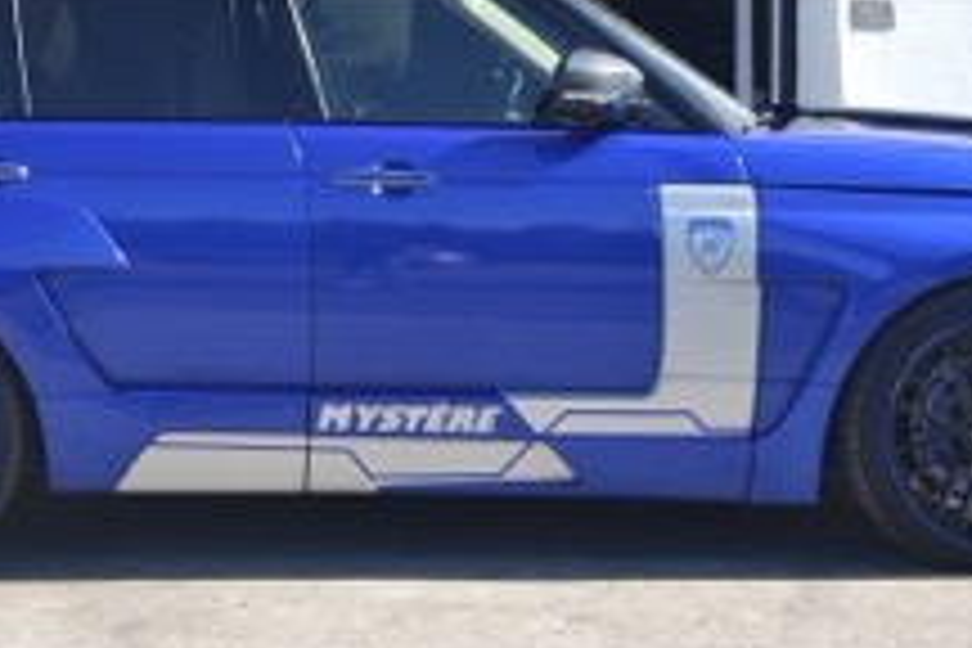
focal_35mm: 70
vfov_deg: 19.5
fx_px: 1890
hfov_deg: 28.7
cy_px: 292
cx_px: 364
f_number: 6.3
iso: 100
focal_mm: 24
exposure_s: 1/160
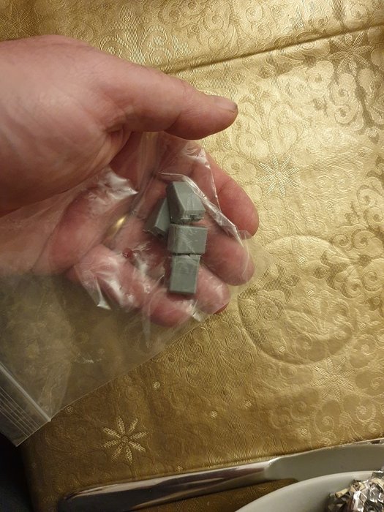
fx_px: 385
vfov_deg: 67.3
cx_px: 192
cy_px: 256
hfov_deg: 53.1
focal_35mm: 26
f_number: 1.5
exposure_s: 1/14
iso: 320
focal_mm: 4.3
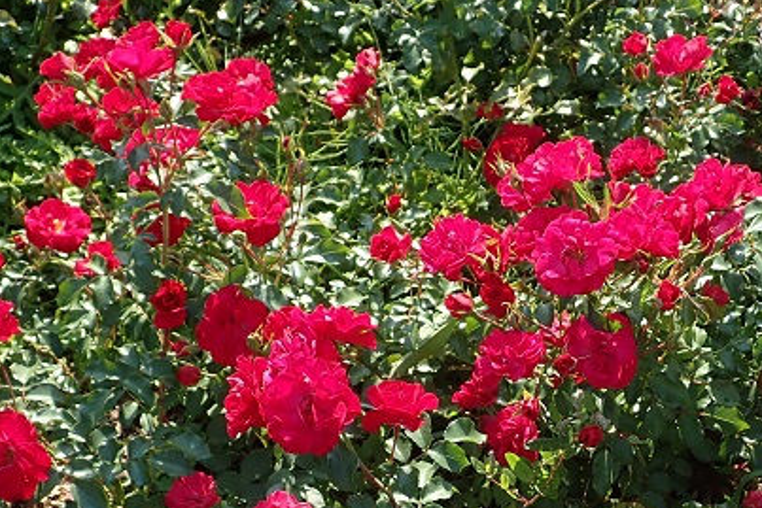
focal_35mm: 58
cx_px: 450
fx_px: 1228
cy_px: 448
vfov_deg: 22.9
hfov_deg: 34.4
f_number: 3.2
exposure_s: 1/320
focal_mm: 5.5
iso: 100
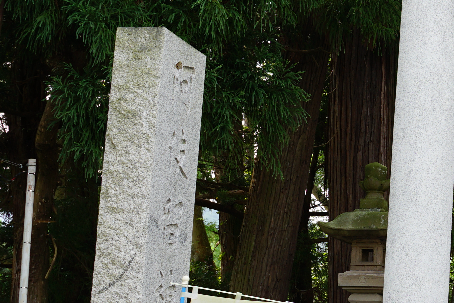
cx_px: 720
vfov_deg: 13.4
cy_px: 155
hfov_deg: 17.6
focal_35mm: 102
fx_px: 1286
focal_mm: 32
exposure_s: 1/60
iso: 100
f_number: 5.6
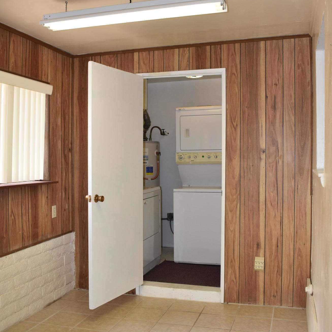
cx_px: 165
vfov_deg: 42.8
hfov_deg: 42.8
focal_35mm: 39
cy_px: 161
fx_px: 423
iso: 400
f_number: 5
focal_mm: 20
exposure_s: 1/200
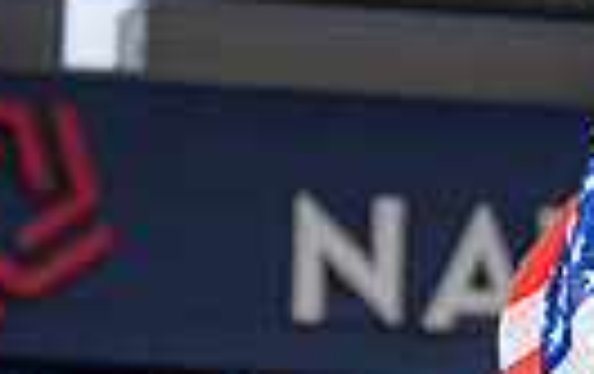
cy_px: 811
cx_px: 773
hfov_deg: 5.5
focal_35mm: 381
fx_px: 6178
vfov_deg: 3.4
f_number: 2.8
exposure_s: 1/1250
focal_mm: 70
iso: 1250
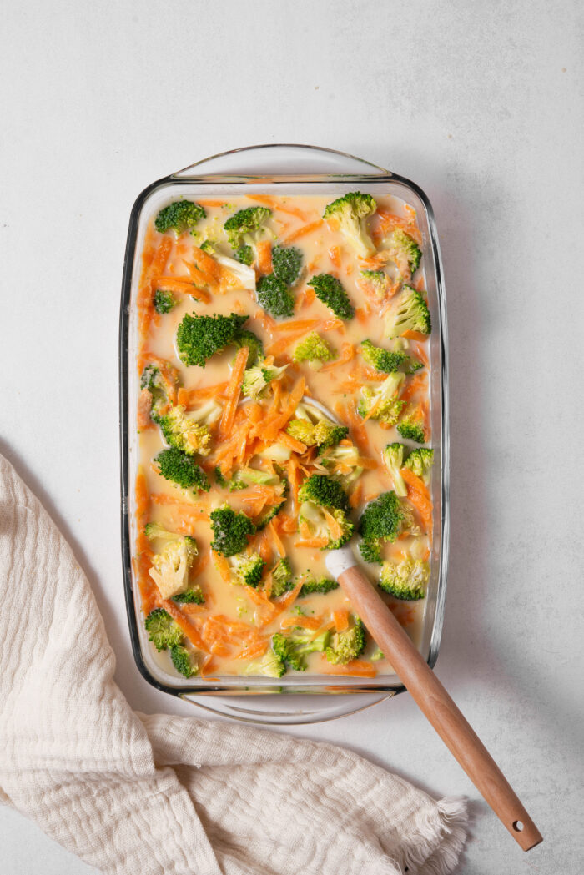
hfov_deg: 22.6
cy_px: 438
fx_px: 1459
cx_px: 292
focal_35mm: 60
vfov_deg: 33.4
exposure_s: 1/10
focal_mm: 60
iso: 100
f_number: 10
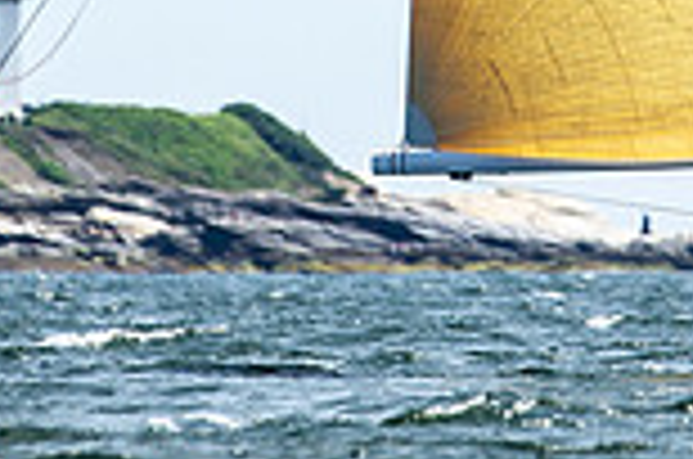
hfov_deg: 0.9
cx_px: 594
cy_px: -405
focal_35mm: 2284
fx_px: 43876
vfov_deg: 0.6
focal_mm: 600
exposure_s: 1/2000
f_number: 5.6
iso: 400
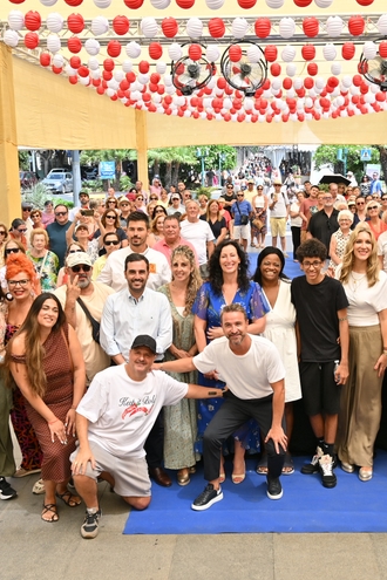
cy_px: 288
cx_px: 240
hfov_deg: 26.9
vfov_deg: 39.6
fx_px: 806
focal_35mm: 50
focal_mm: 33
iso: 200
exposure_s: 1/400
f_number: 5.6
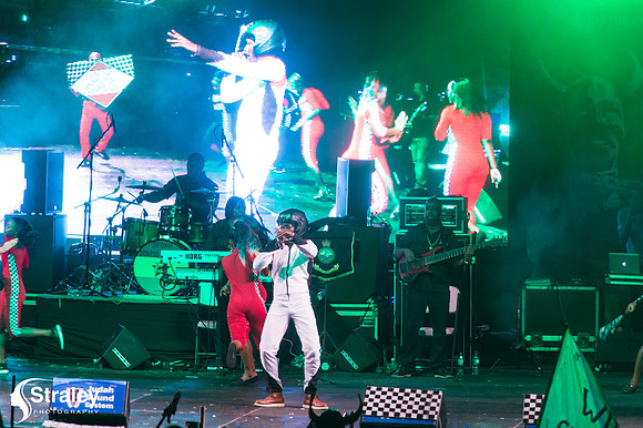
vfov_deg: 4.0
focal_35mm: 340
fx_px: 6069
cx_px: 322
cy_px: 214
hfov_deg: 6.1
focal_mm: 340
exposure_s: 1/200
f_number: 5.6
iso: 3200
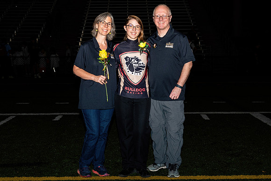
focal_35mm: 59
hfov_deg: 34.0
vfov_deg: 23.0
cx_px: 136
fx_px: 443
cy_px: 91
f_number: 5
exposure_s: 1/200
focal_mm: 35
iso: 320
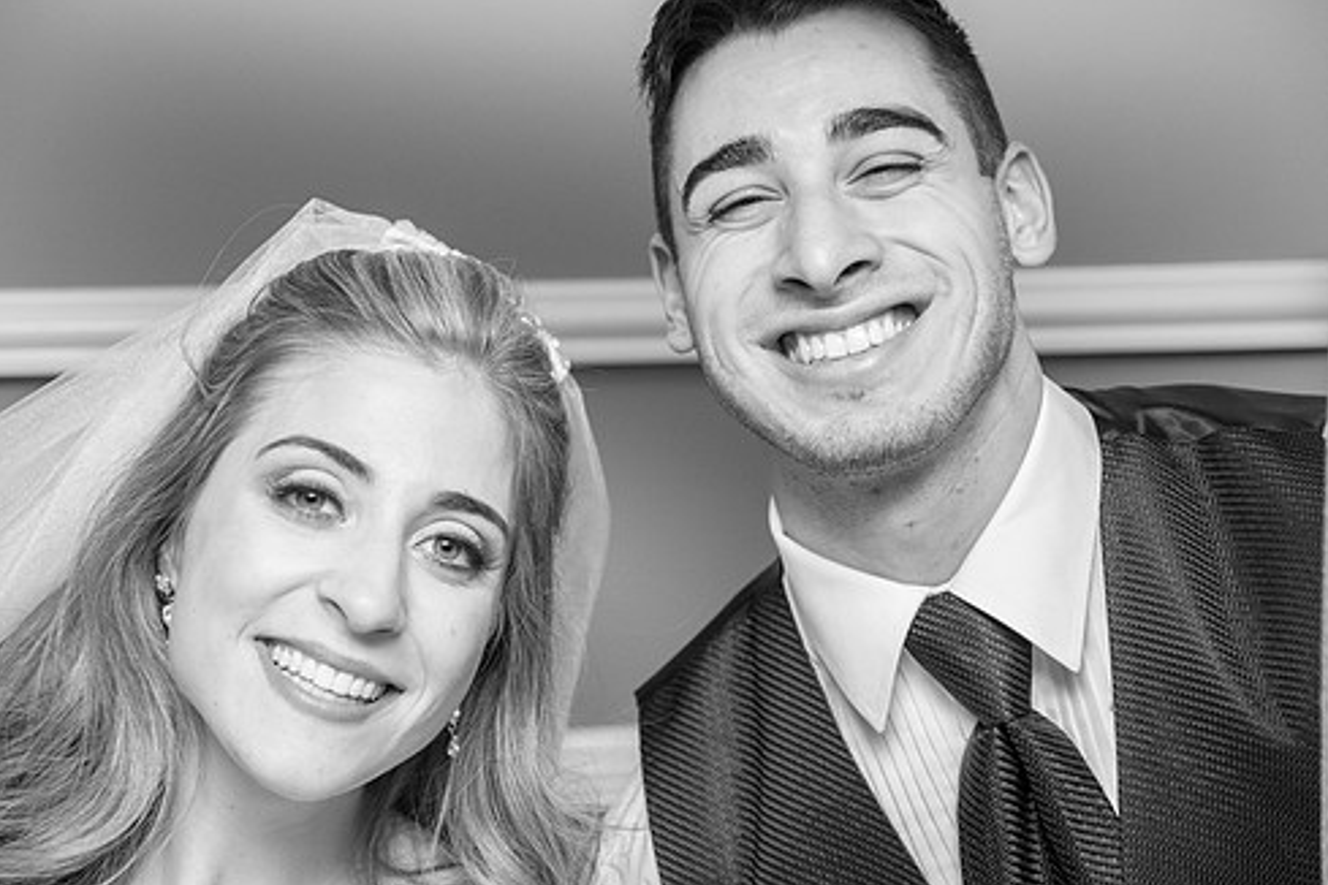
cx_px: 657
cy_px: 403
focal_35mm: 89
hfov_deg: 22.9
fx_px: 3283
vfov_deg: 15.4
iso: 2000
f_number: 4
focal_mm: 75
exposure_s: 1/160
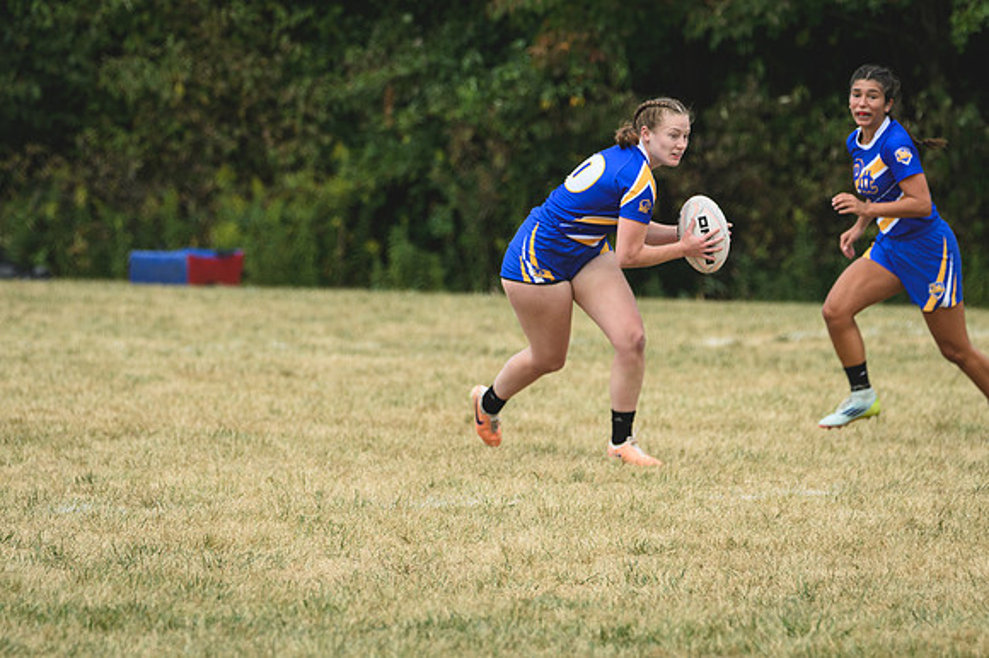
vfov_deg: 2.6
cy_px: 329
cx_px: 494
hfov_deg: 3.9
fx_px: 14414
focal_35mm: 525
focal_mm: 350
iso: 450
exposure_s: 1/1000
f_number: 6
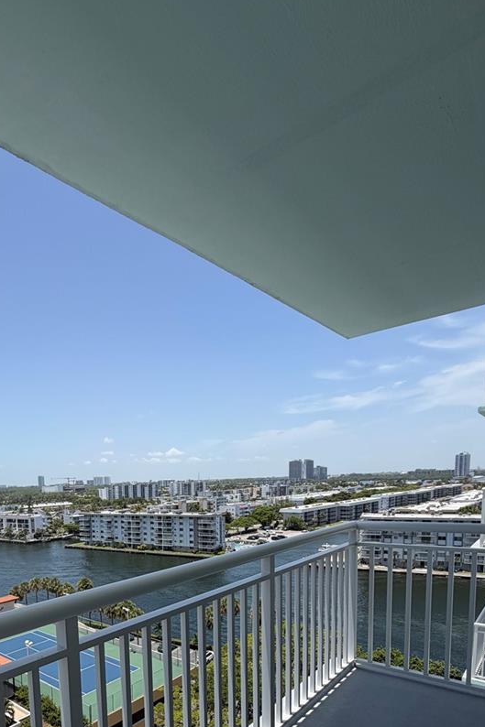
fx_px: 445
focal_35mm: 22
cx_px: 110
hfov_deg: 54.0
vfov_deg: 73.5
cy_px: 538
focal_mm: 2.22
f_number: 2.2
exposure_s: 1/1087
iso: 20
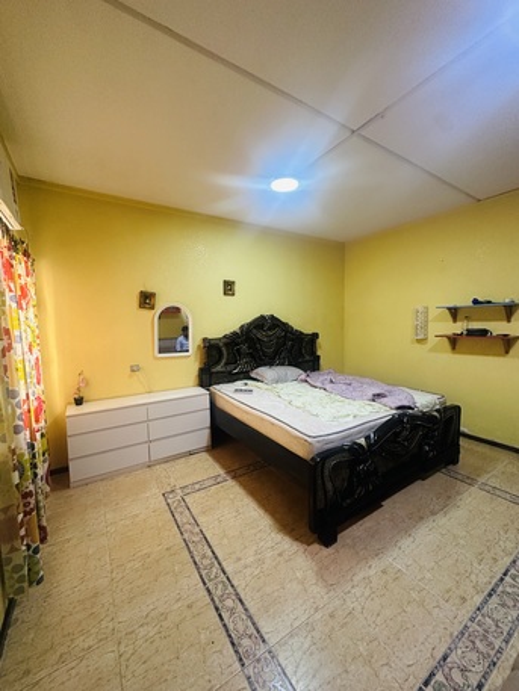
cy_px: 346
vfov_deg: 102.0
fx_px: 280
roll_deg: +0.5
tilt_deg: -4.1
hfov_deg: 85.7
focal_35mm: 14
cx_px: 260
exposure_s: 1/60
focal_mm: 2.22
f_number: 2.2
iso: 320
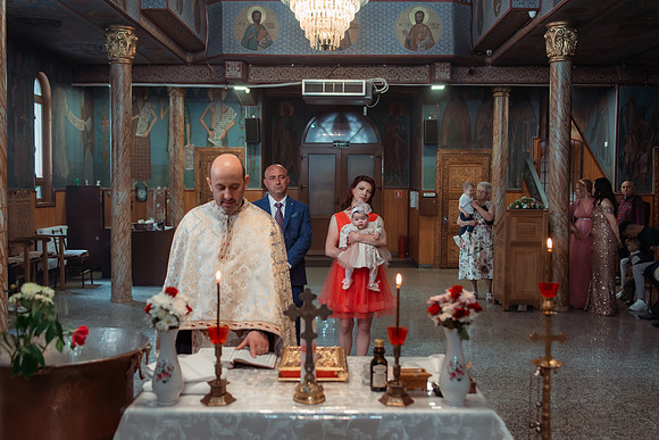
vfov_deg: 36.8
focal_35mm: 36
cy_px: 220
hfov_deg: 53.0
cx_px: 330
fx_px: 660
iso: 1600
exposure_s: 1/200
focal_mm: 35
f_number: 2.8
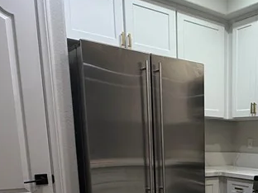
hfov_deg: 36.7
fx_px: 343
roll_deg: -0.9
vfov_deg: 28.8
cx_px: 262
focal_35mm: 46
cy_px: 209
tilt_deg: -10.5
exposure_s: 1/120
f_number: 2.2
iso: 250
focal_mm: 2.22
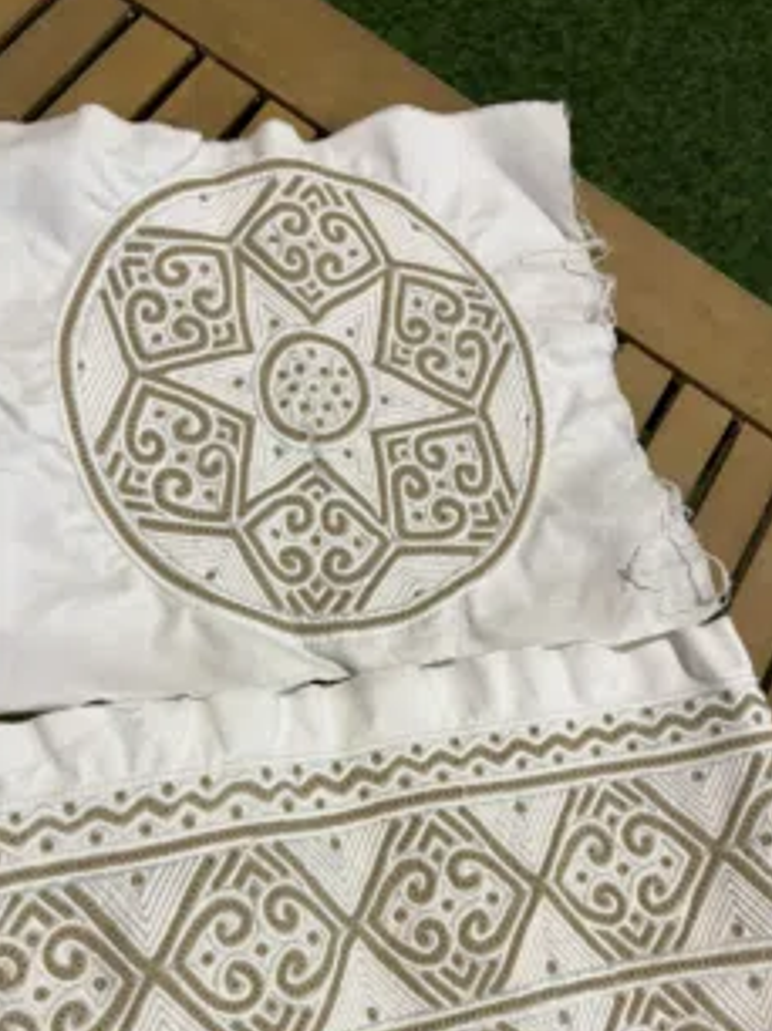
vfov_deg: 53.3
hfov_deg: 41.7
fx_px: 1012
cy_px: 650
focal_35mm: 34
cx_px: 367
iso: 125
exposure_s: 1/50
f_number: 1.6
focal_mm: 5.1
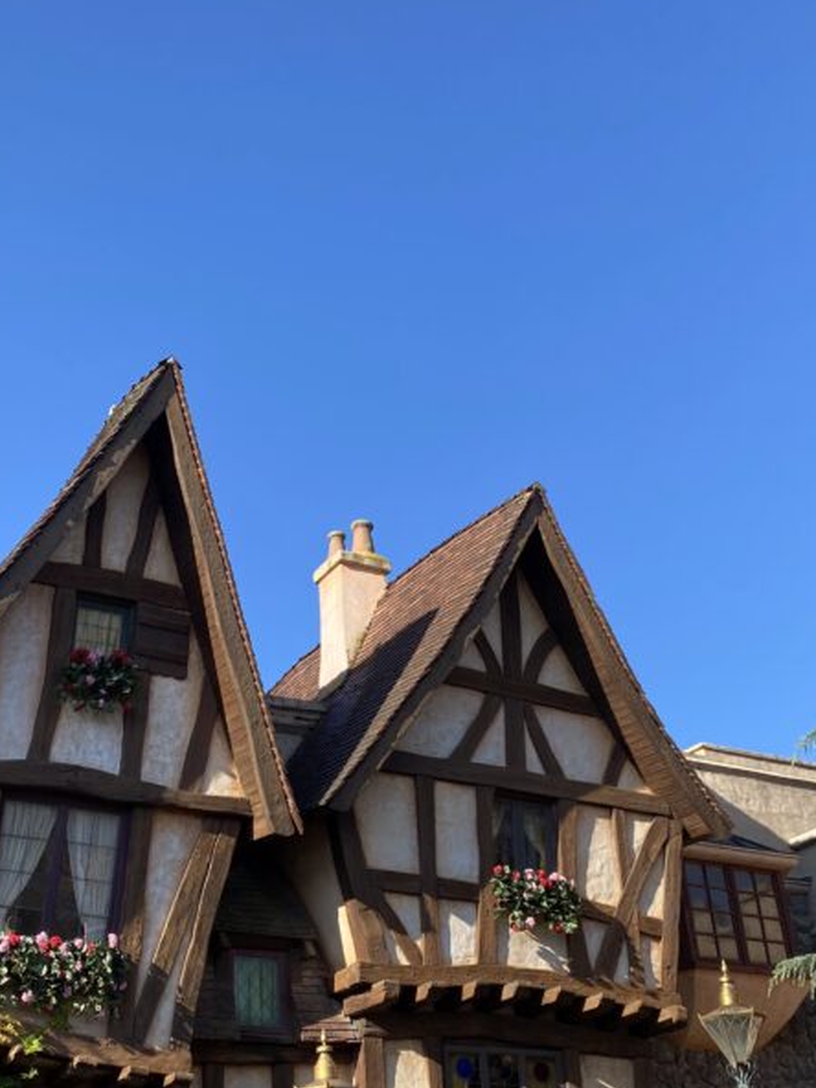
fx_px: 1414
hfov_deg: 32.2
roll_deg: +3.7
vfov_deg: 41.9
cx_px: 364
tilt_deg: +32.8
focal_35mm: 45
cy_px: 448
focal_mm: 4.25
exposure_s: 1/1272
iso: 32
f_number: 1.8
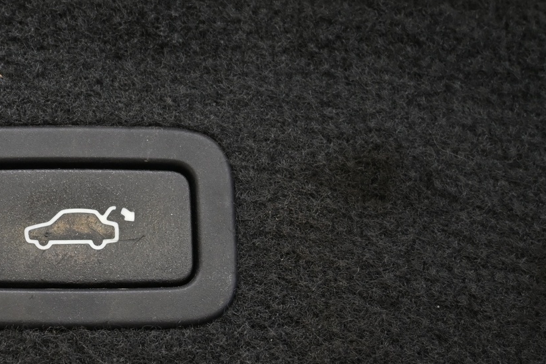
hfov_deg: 25.5
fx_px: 1168
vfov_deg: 17.7
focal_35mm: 77
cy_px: 208
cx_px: 57
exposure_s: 1/40
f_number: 4.5
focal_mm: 26
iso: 640
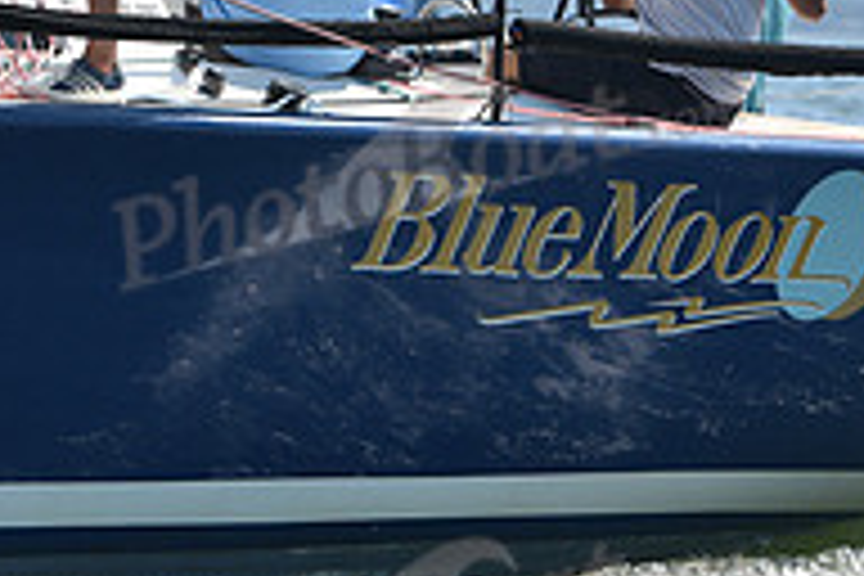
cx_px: -117
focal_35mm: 452
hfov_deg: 4.5
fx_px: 10847
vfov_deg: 3.0
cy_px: 2
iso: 250
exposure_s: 1/1250
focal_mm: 150
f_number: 6.3
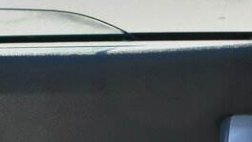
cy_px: 250
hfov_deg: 16.6
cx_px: 99
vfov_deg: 9.0
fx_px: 862
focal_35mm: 129
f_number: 5.6
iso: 200
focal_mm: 18
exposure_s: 1/250
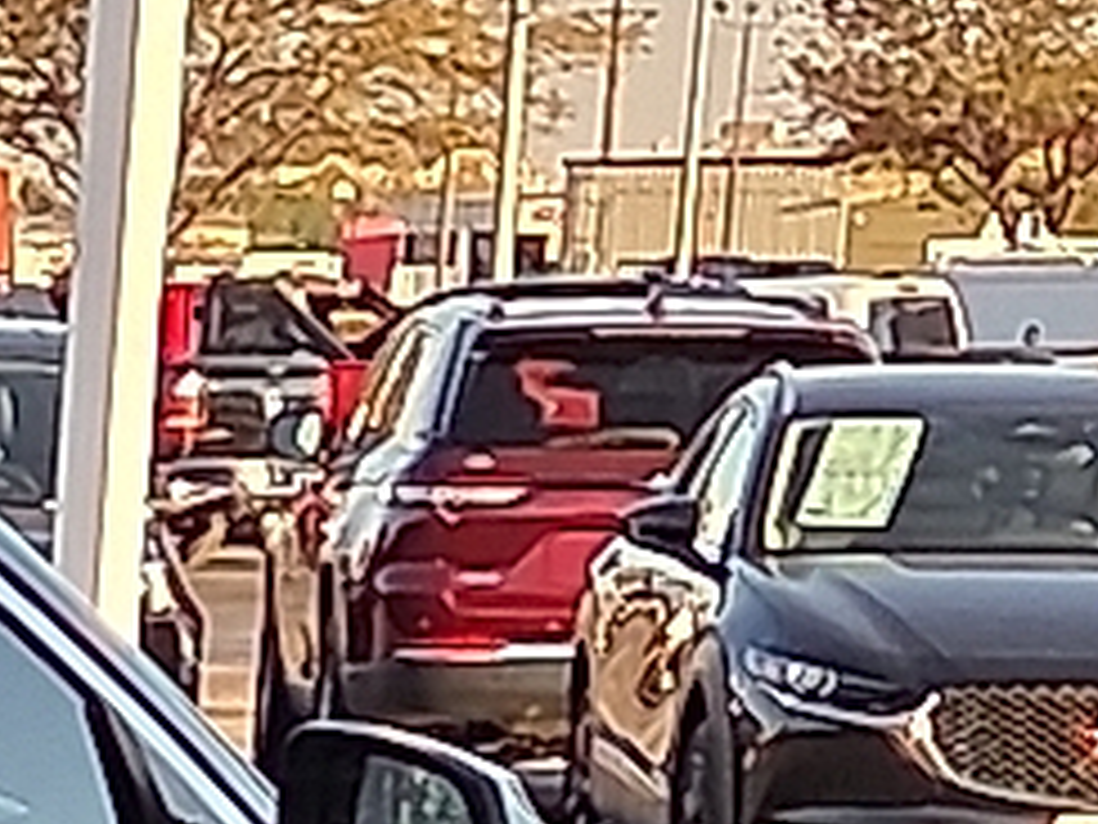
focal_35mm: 288
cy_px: 1761
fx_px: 9135
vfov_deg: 5.1
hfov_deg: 6.3
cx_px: -2264
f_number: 1.8
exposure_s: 1/588
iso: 25
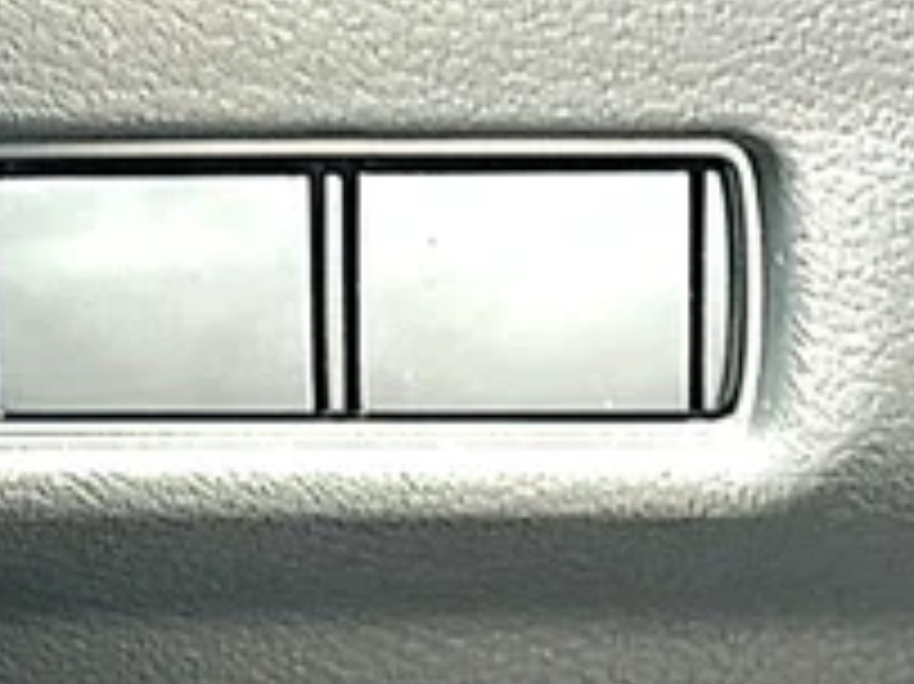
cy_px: 349
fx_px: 3457
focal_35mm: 131
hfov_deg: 15.0
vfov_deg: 11.3
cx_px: 158
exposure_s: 1/40
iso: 80
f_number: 1.78
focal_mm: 6.86
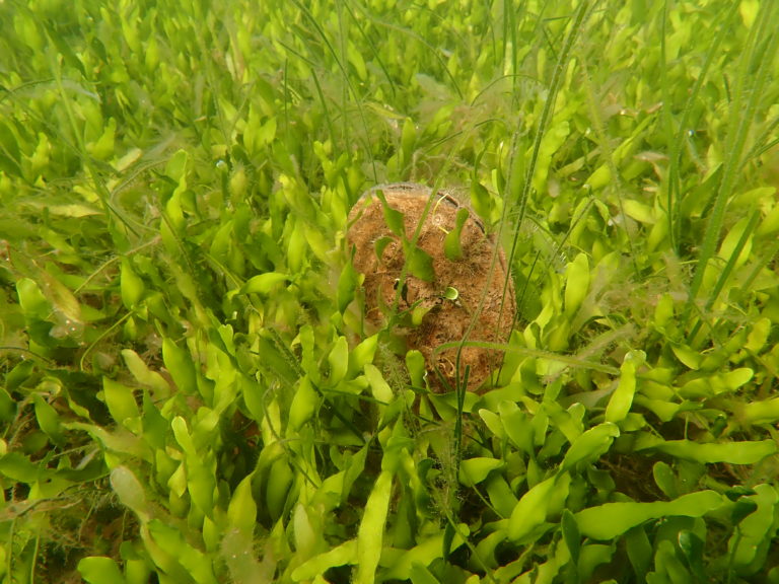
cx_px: 390
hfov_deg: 69.4
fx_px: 563
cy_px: 292
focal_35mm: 25
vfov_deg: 54.9
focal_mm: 4.5
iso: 100
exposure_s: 1/200
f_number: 2.8
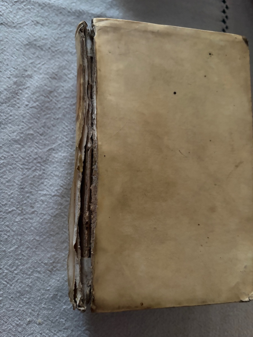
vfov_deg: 67.3
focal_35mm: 26
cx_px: 126
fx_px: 253
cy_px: 168
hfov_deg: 53.1
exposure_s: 1/25
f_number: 1.6
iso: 500
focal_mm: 5.96
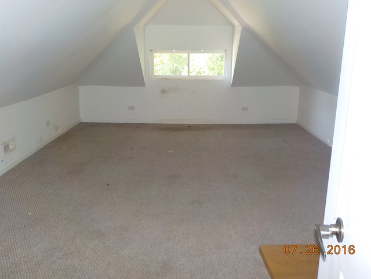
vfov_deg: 46.8
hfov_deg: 60.0
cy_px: 140
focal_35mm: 30
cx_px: 186
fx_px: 322
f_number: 3.3
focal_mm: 4.1
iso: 200
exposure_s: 1/30
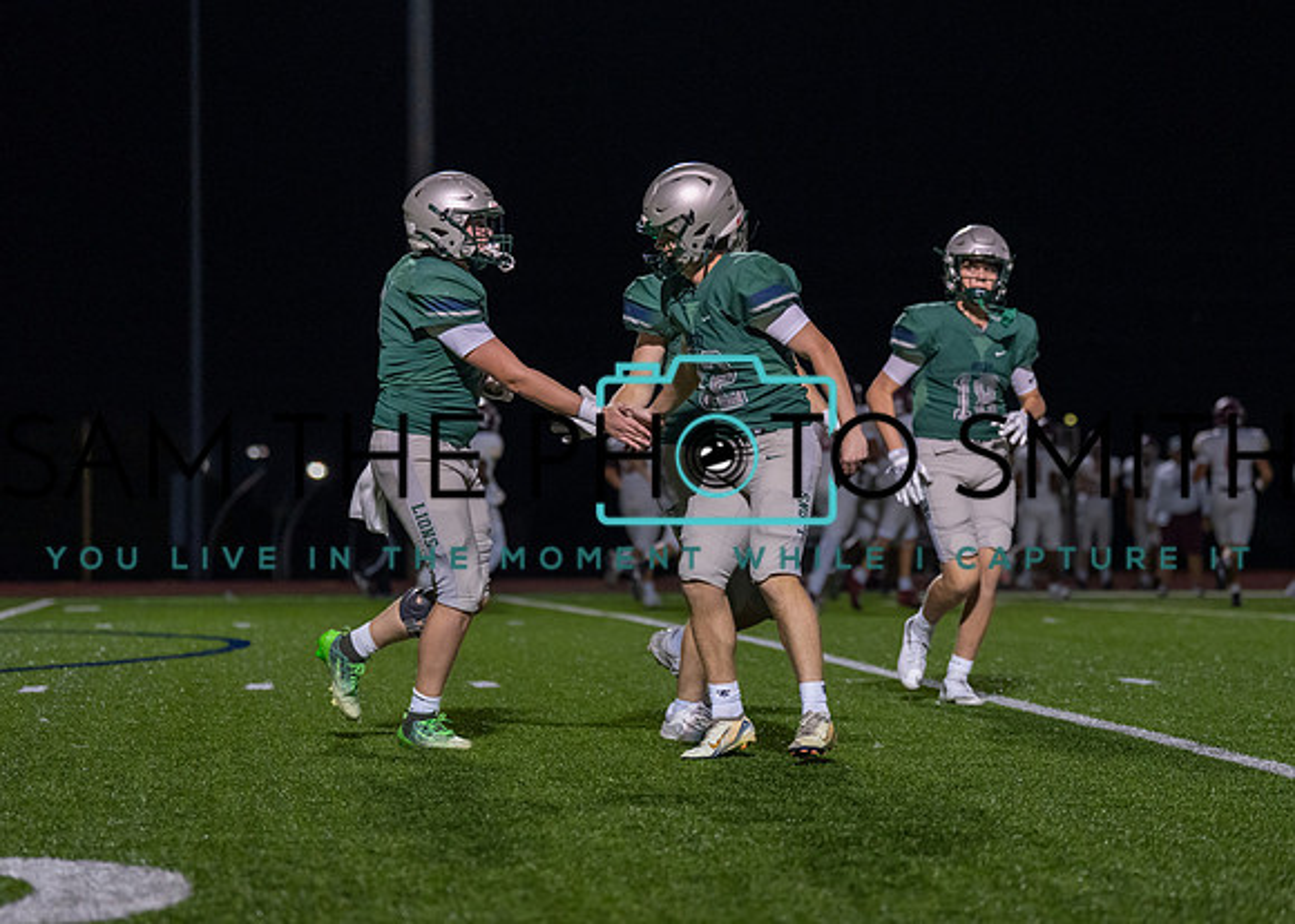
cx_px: 655
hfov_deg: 15.4
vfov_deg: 11.0
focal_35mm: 130
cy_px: 442
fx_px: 4789
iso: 2500
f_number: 2.8
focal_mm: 105
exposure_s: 1/1000
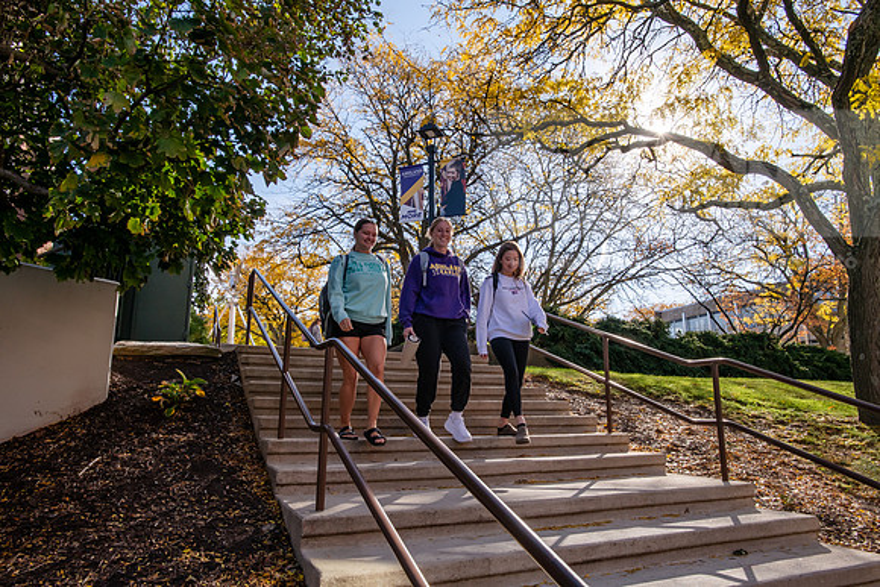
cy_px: 294
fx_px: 587
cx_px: 440
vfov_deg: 53.2
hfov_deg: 73.7
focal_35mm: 24
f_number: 20
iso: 320
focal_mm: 24
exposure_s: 1/125
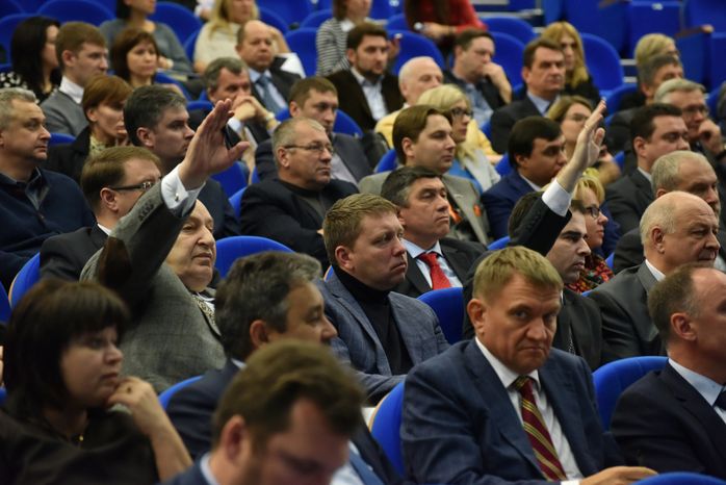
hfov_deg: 14.6
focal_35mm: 140
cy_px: 242
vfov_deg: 9.8
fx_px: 2824
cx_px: 363
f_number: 5.6
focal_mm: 140
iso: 2500
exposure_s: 1/50
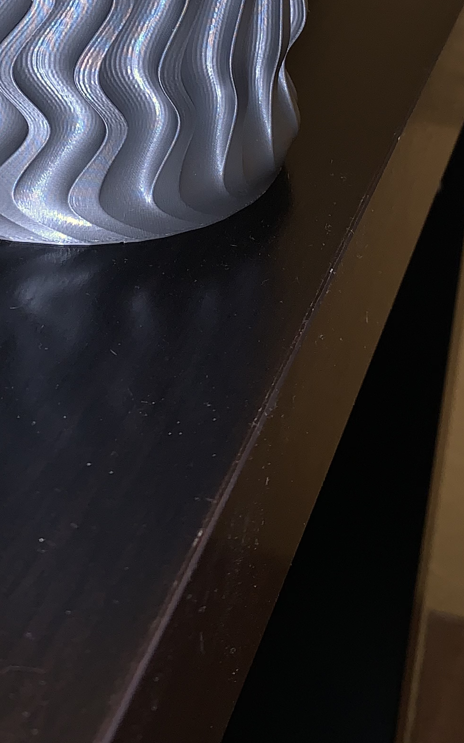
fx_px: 1437
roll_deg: -2.0
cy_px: -7
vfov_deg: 27.3
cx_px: 79
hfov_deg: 18.1
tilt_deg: -17.6
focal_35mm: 71
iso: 25
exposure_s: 1/30
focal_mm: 4.25
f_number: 1.8
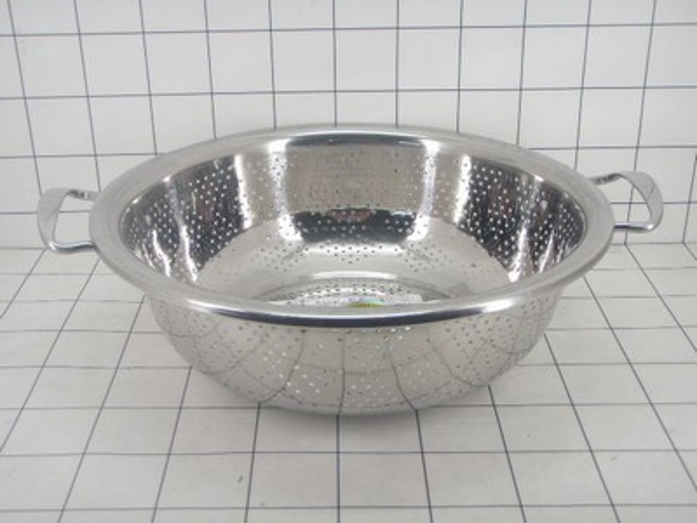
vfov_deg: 28.6
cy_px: 262
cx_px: 348
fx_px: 1027
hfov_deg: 37.5
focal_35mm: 51
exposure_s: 1/40
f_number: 4
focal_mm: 9.13
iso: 125
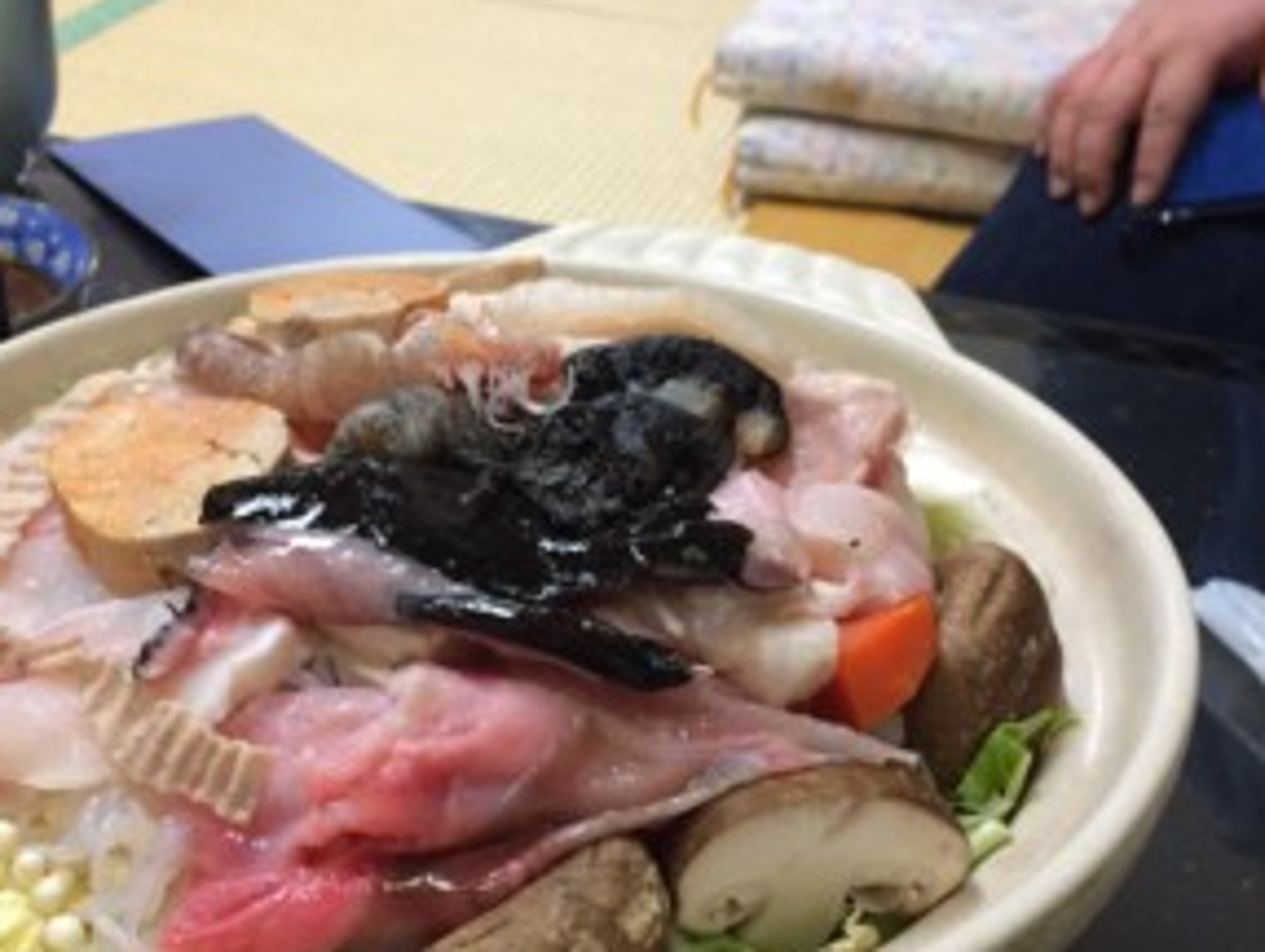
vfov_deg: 30.6
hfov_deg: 40.4
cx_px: 577
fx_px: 1720
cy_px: 666
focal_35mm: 47
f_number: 2.2
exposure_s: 1/33
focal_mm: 4.12
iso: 200
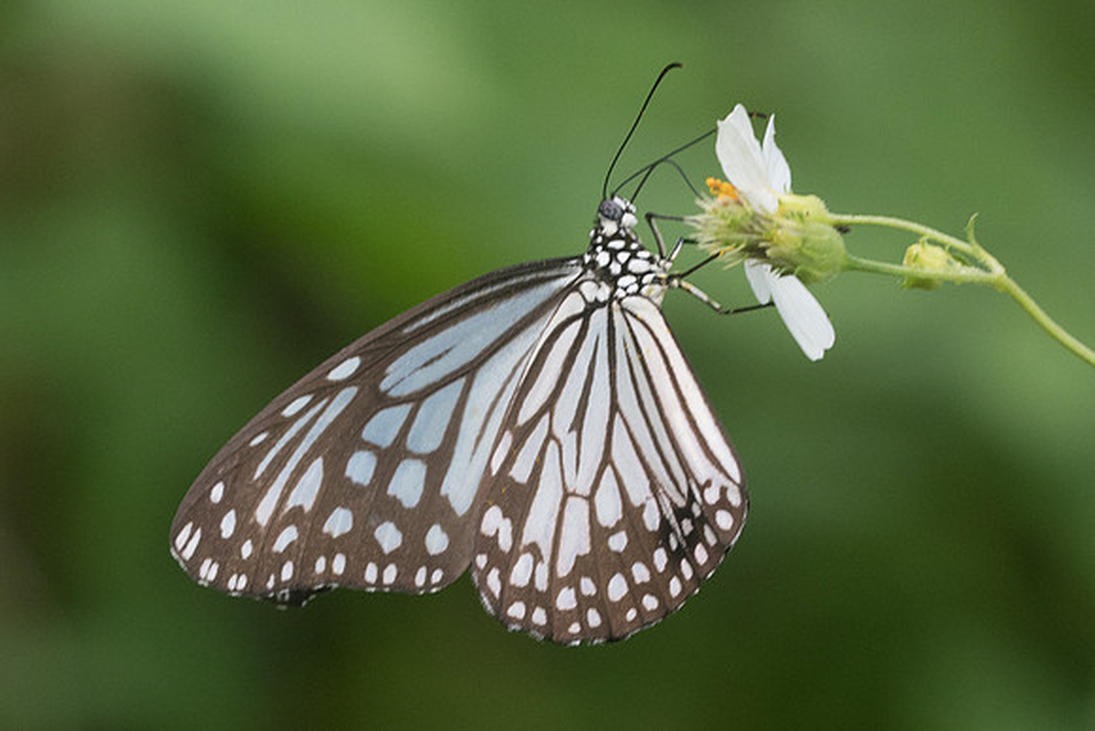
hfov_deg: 3.7
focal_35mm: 559
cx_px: 548
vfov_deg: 2.5
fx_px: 17017
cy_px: 476
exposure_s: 1/500
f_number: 7.1
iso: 800
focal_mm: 150
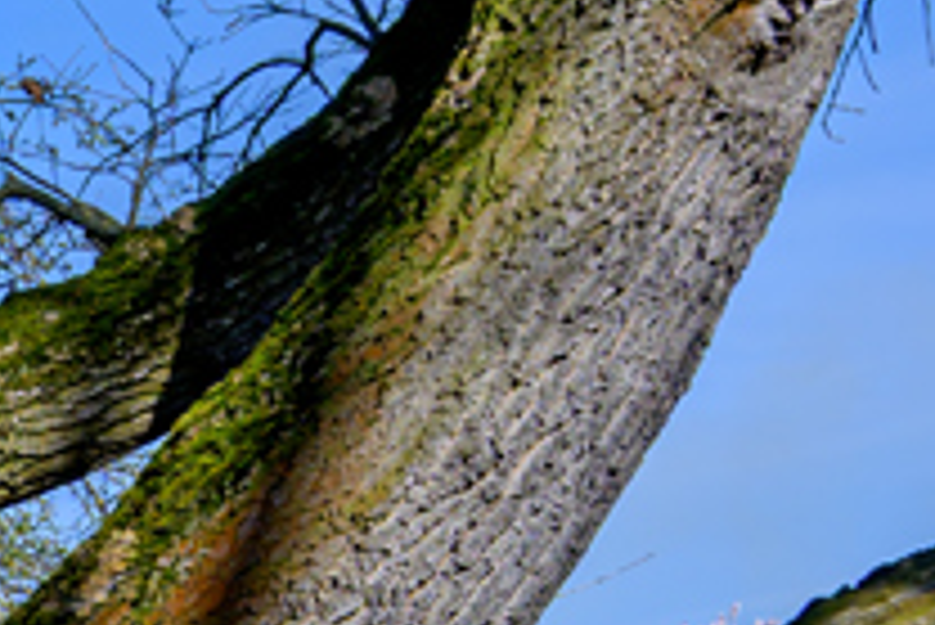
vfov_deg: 6.9
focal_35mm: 198
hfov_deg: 10.0
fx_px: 5151
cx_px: -479
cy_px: 647
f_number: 5.6
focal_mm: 27.5
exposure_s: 1/1000
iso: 200
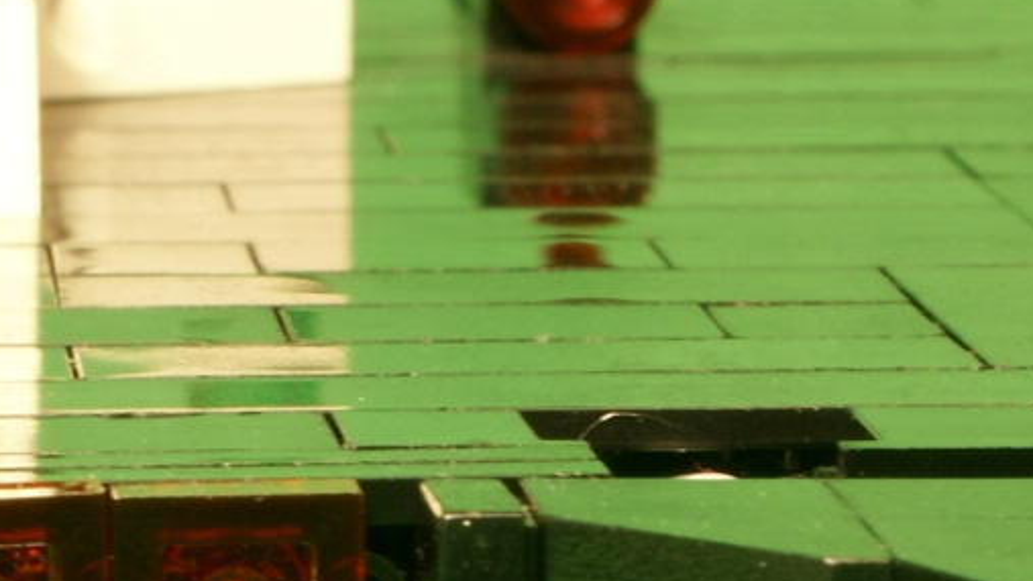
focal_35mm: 268
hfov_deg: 8.0
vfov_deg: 4.5
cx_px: -98
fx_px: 7339
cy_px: 1180
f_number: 22
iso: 100
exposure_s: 3.2
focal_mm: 45
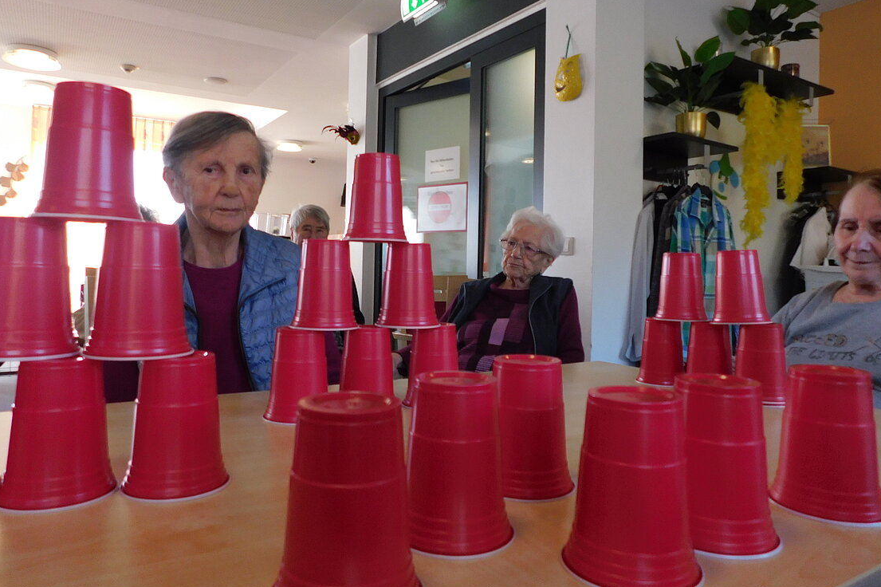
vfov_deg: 49.4
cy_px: 260
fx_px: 636
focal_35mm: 26
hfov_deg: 69.4
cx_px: 436
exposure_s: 1/30
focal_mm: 4
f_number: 3
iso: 180
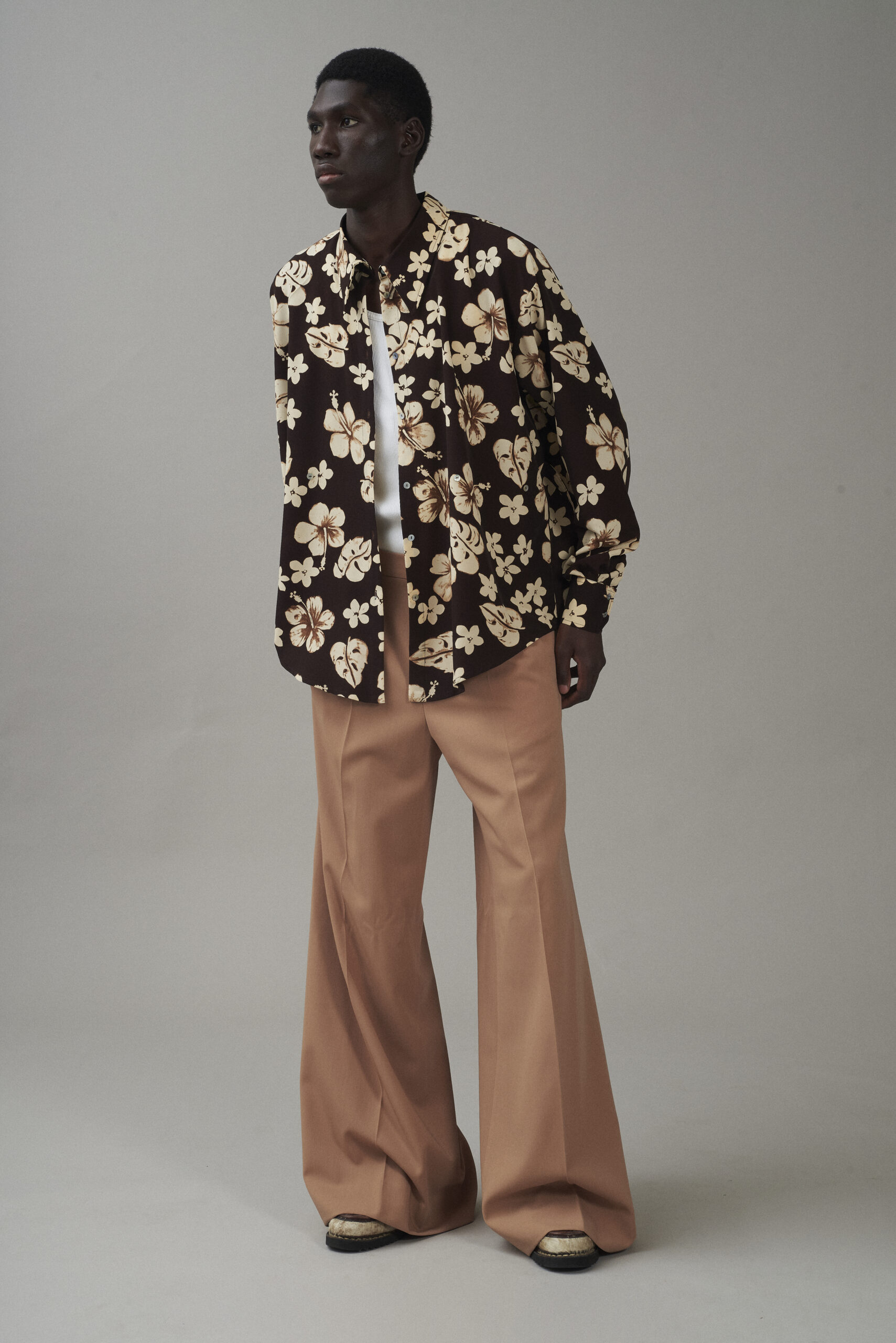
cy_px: 672
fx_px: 2424
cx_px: 448
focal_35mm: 65
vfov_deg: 30.9
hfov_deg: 20.9
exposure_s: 1/160
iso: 200
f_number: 11
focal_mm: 65
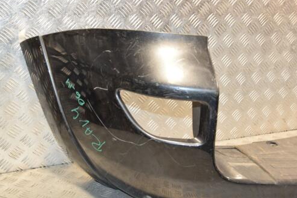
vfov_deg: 24.6
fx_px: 454
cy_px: 116
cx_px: 171
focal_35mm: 55
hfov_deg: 36.2
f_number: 6.3
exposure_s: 1/200
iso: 800
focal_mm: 30
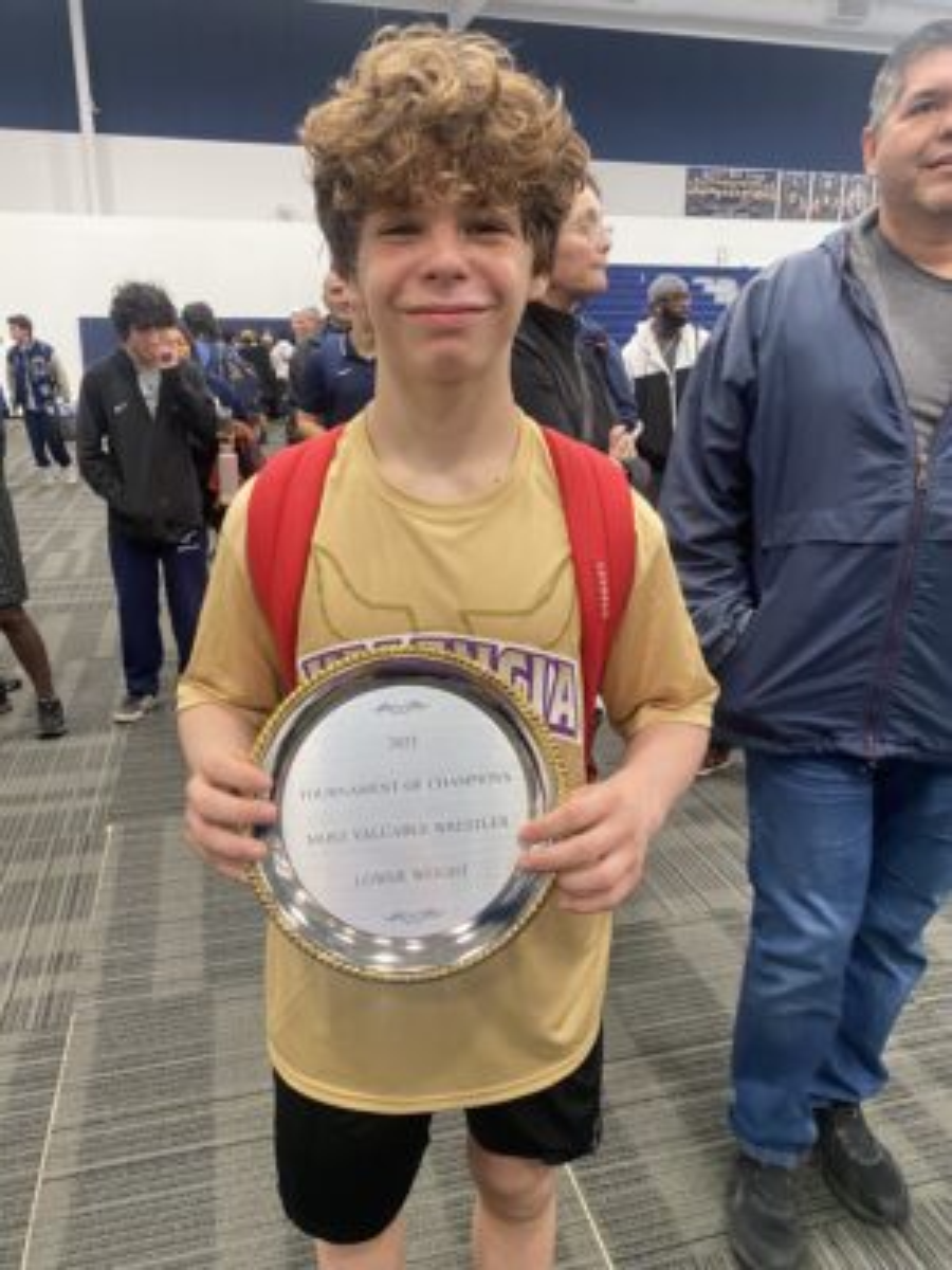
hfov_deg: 53.1
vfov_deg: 67.3
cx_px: 476
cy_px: 635
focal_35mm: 26
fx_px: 953
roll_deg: -0.9
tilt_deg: -14.5
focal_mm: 4.25
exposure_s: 1/60
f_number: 1.8
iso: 250
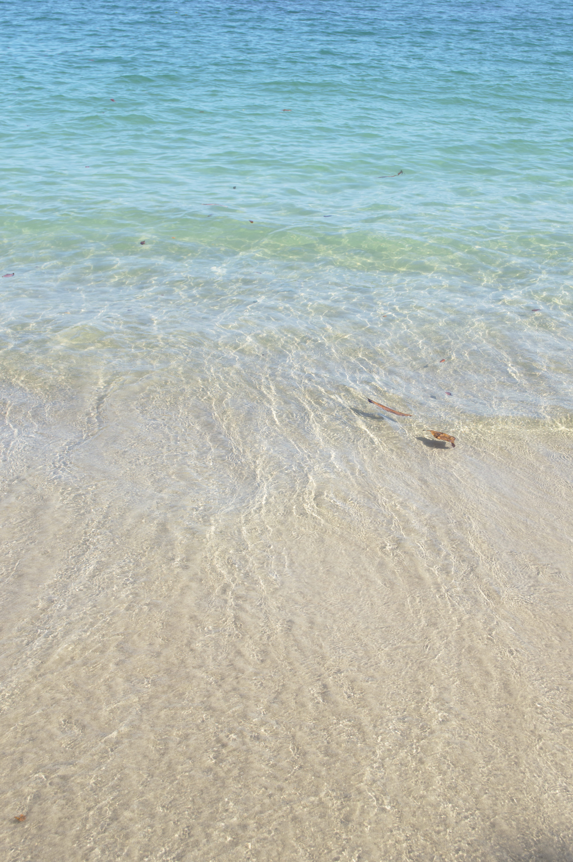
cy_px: 431
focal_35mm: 48
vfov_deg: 41.1
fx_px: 1148
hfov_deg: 28.0
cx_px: 286
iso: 100
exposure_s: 1/250
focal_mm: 32
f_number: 8
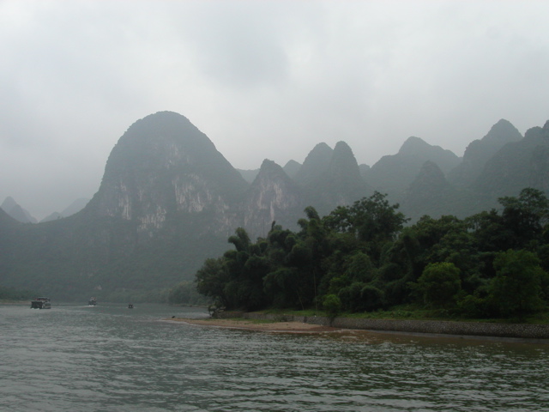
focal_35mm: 38
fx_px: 603
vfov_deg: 37.7
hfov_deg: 49.0
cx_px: 274
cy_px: 206
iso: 100
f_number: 8
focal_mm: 7.8
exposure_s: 1/350
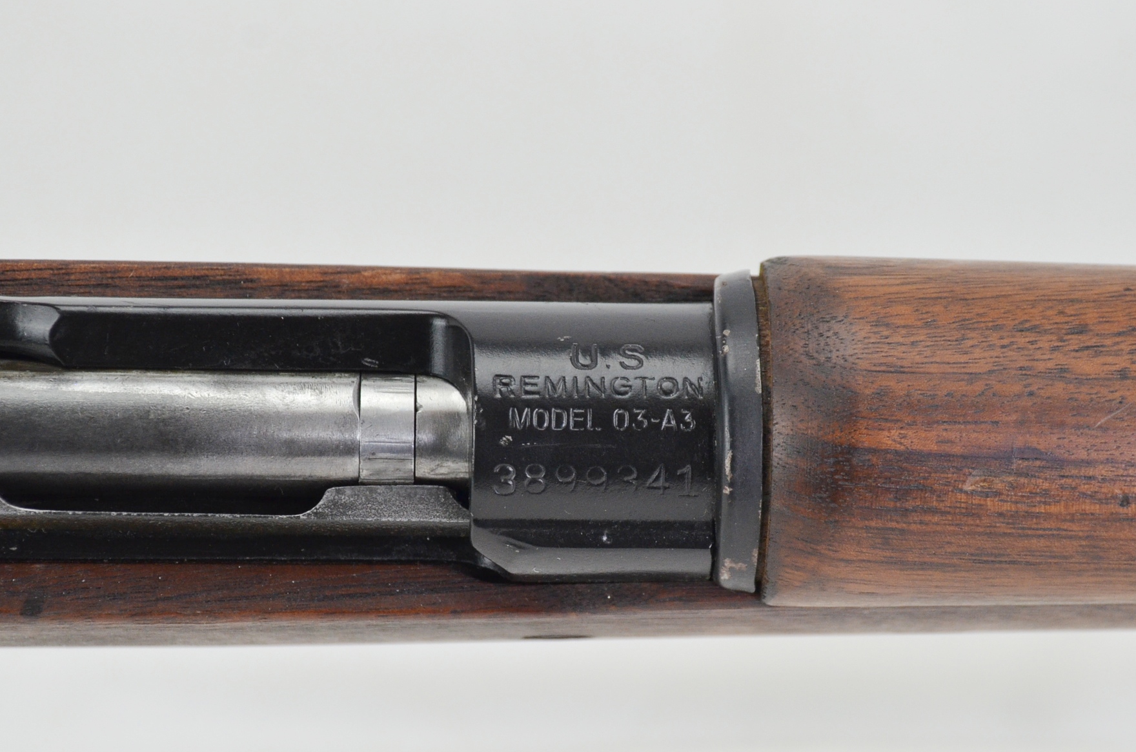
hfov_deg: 10.9
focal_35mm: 189
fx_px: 5952
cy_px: 431
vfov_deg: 7.2
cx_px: 609
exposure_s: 1/160
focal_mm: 90
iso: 800
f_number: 5.6
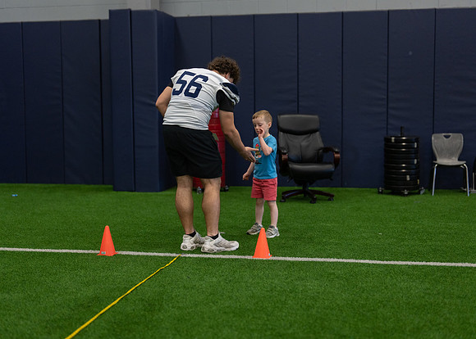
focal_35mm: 53
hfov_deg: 36.7
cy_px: 170
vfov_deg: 26.6
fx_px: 718
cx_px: 238
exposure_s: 1/1000
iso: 1000
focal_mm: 50
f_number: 1.4
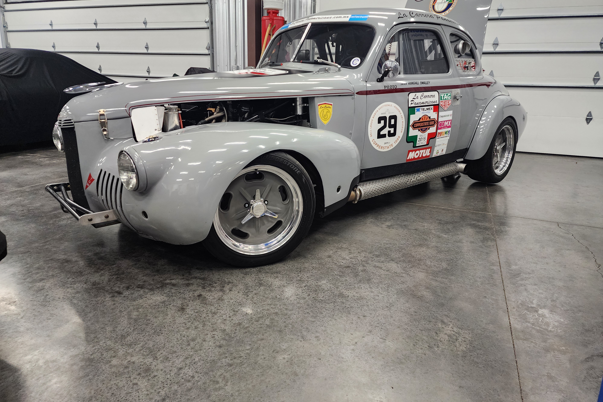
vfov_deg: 53.0
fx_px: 402
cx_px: 302
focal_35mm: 24
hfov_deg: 73.7
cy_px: 179
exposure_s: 1/120
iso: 250
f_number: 1.8
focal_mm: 6.4
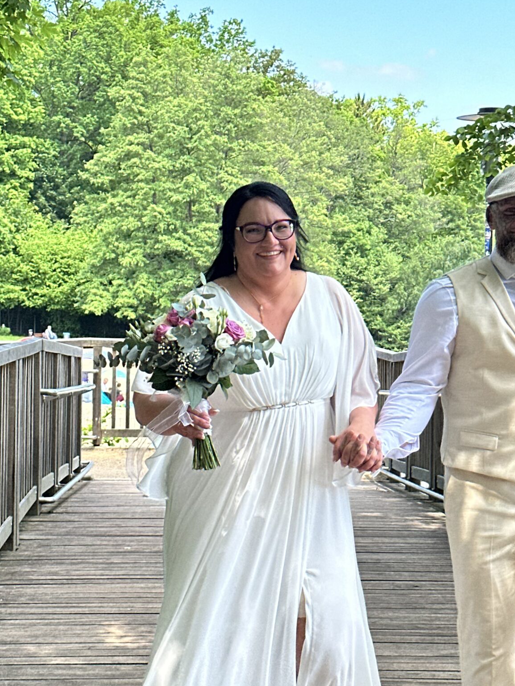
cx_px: 249
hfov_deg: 18.4
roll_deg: -2.1
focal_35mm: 80
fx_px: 1587
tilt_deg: -1.2
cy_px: 325
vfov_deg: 24.4
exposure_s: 1/719
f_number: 1.78
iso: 64
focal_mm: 6.86
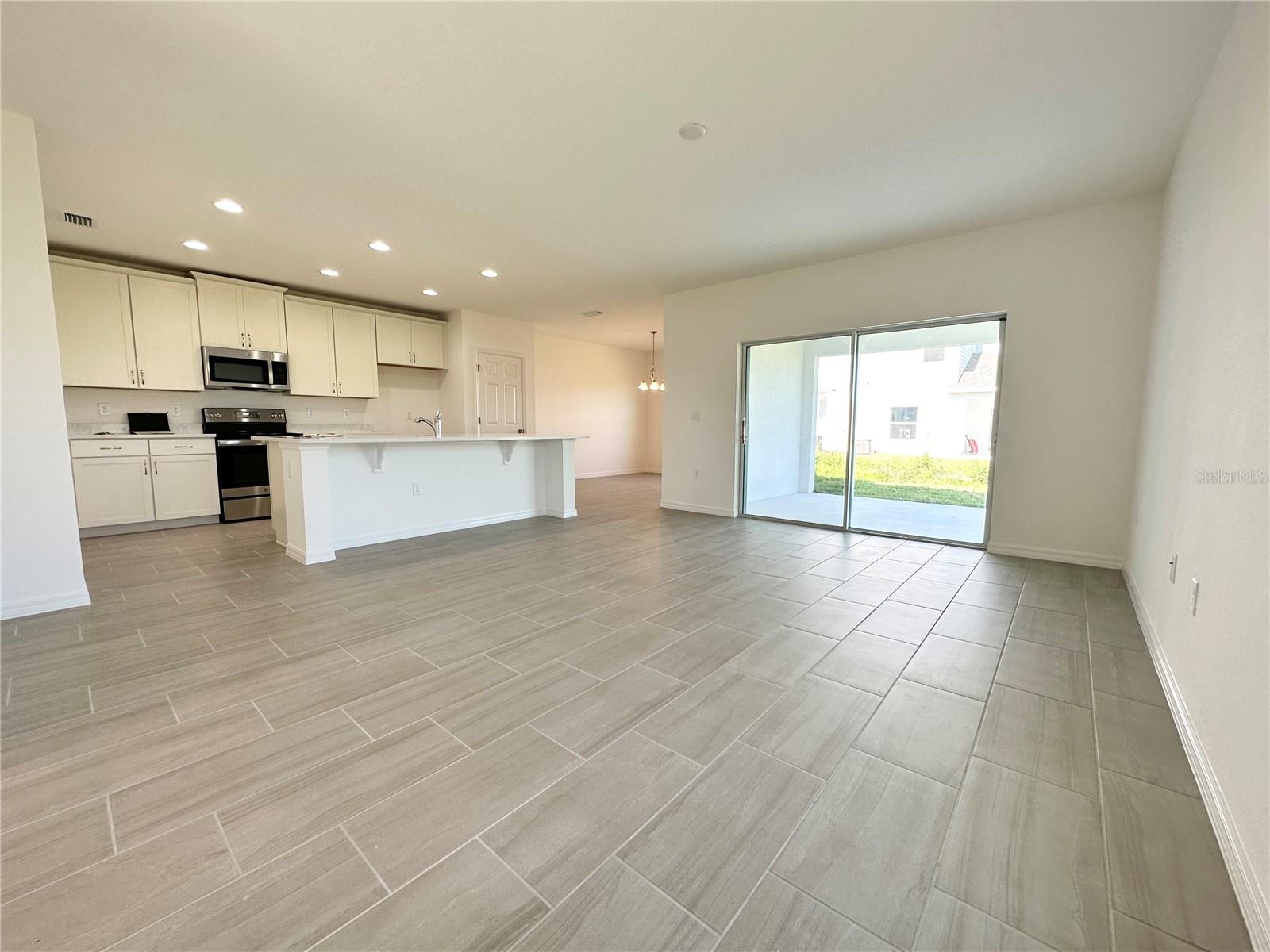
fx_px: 514
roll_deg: -0.6
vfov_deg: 85.7
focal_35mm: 14
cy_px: 476
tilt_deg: -6.8
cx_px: 635
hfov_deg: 102.1
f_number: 2.2
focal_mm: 2.22
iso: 50
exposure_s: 1/120
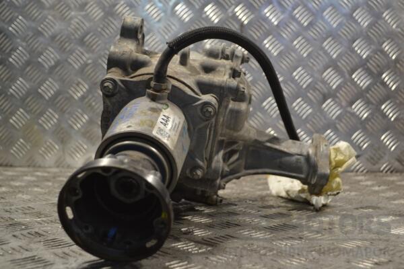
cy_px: 134
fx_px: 539
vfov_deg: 28.1
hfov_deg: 41.1
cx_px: 202
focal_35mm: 48
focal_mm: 32
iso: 400
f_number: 5
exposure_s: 1/100
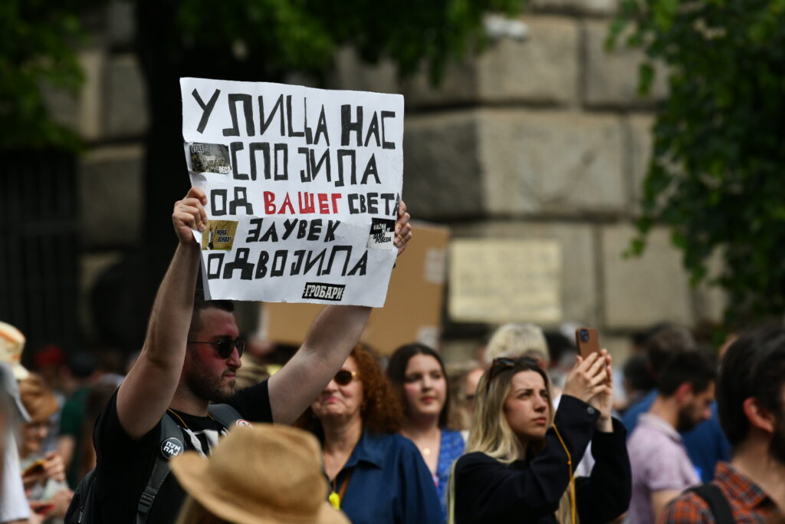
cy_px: 262
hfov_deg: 10.3
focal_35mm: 200
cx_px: 392
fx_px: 4361
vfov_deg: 6.9
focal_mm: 200
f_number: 4.5
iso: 500
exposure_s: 1/5000
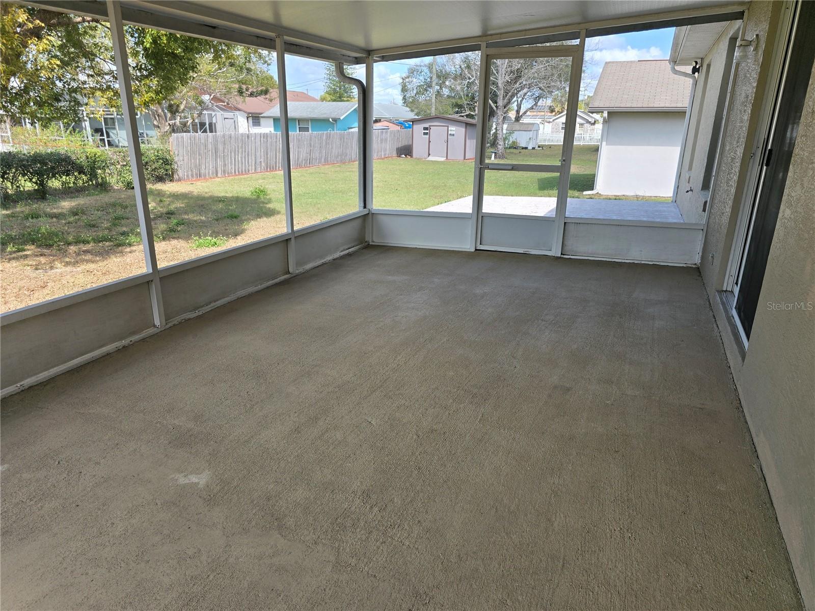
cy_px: 306
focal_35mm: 23
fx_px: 542
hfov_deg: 73.9
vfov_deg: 58.9
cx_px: 408
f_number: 1.7
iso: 12
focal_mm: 6.3
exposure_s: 1/180
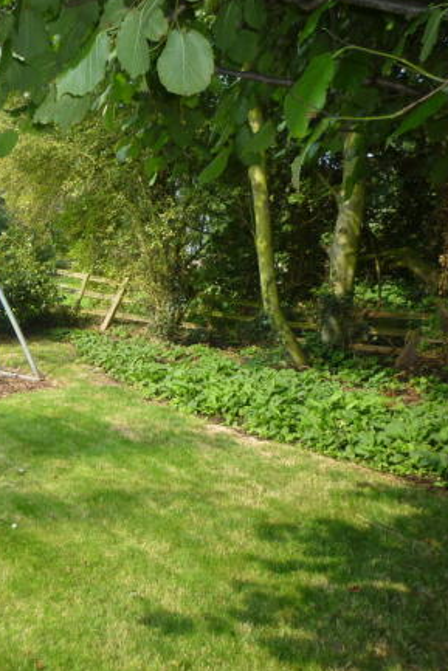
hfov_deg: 34.8
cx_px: 12
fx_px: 653
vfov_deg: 54.4
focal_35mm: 35
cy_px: 336
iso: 100
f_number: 2.8
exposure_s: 1/400
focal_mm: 4.4
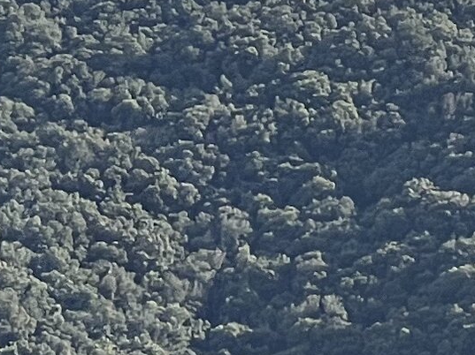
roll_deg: +0.7
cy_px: 827
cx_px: 146
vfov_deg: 2.6
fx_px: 7871
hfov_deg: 3.5
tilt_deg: +1.1
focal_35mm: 574
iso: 32
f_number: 2.8
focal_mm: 9
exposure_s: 1/592
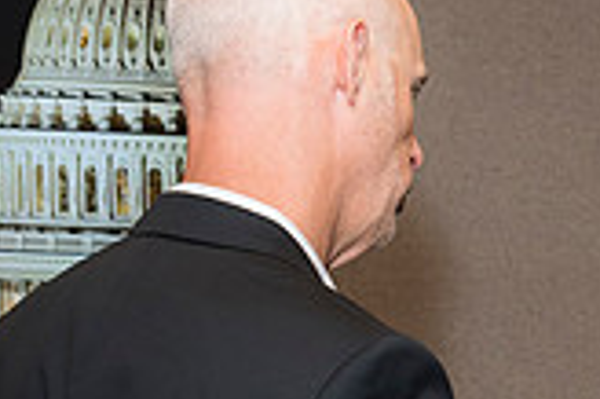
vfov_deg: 10.7
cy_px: 580
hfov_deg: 15.3
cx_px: 900
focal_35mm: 124
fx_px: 2065
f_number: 5
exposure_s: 1/125
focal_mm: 35
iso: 800
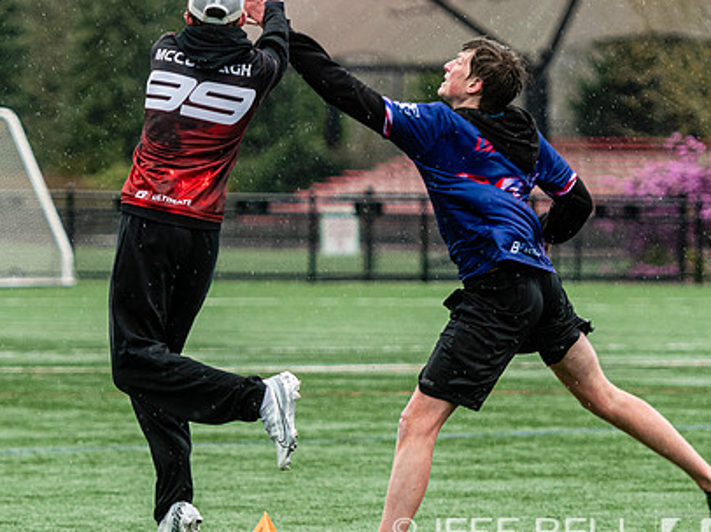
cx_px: 238
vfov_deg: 4.2
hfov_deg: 5.6
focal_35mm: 355
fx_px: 7287
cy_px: 241
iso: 720
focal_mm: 125
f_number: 2.8
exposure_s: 1/1000
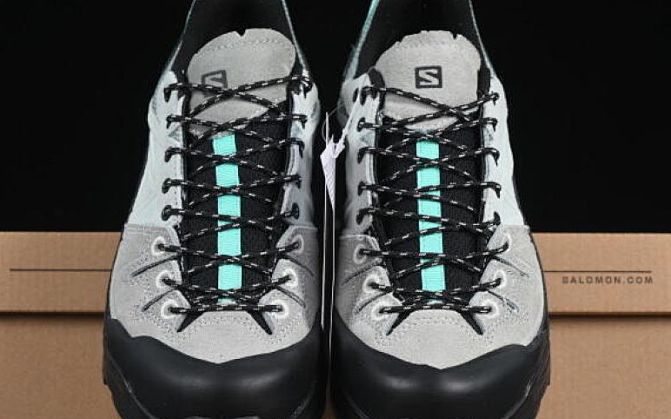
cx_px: 336
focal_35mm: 107
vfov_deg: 12.2
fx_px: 1956
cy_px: 270
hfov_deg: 19.5
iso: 160
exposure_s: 1/60
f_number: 7.1
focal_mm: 50
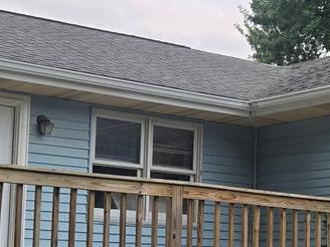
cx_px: 321
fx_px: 963
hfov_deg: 19.0
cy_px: 187
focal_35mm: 101
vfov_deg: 14.6
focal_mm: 5.4
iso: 25
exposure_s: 1/2134
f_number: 1.8
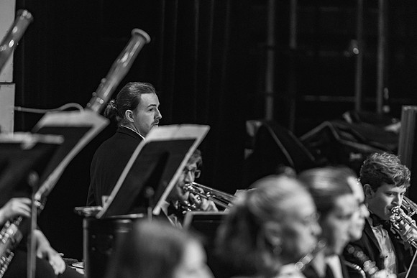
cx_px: 208
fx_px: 3244
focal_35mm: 280
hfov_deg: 7.4
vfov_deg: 4.9
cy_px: 139
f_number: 4
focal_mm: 280
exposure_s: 1/250
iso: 5000
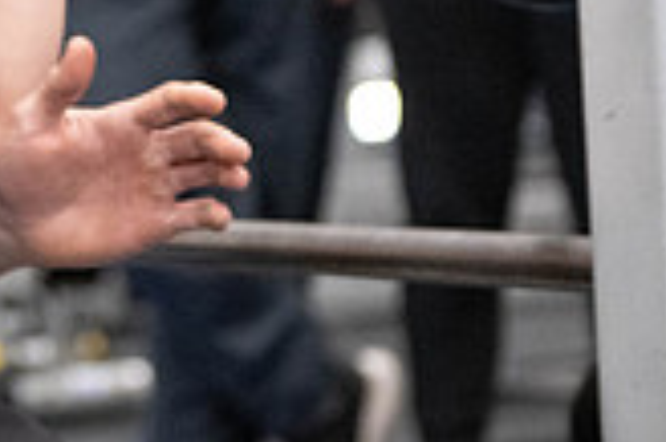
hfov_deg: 8.6
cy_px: -43
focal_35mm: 236
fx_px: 4362
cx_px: -110
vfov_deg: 5.8
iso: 6400
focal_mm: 66
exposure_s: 1/200
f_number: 2.8
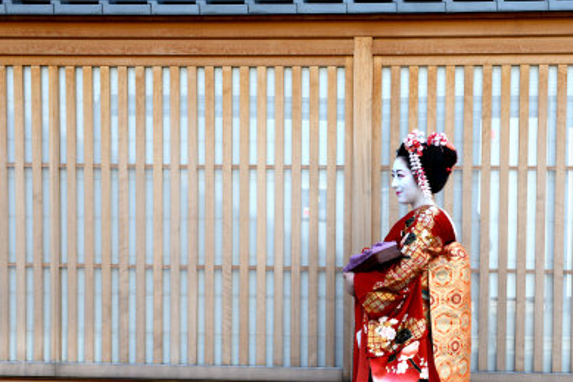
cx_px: 376
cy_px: 267
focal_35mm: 63
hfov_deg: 31.7
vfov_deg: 21.4
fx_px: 1002
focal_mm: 40
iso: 400
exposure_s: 1/200
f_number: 10
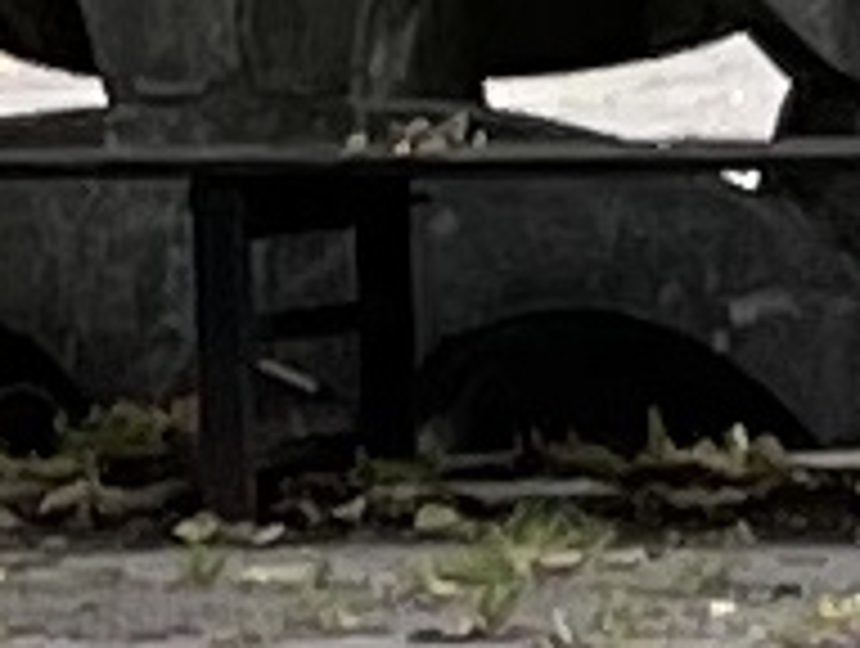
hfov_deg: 12.1
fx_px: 4057
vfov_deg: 7.9
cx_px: 311
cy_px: 1917
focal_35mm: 163
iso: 32
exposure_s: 1/121
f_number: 1.6
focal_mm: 4.2
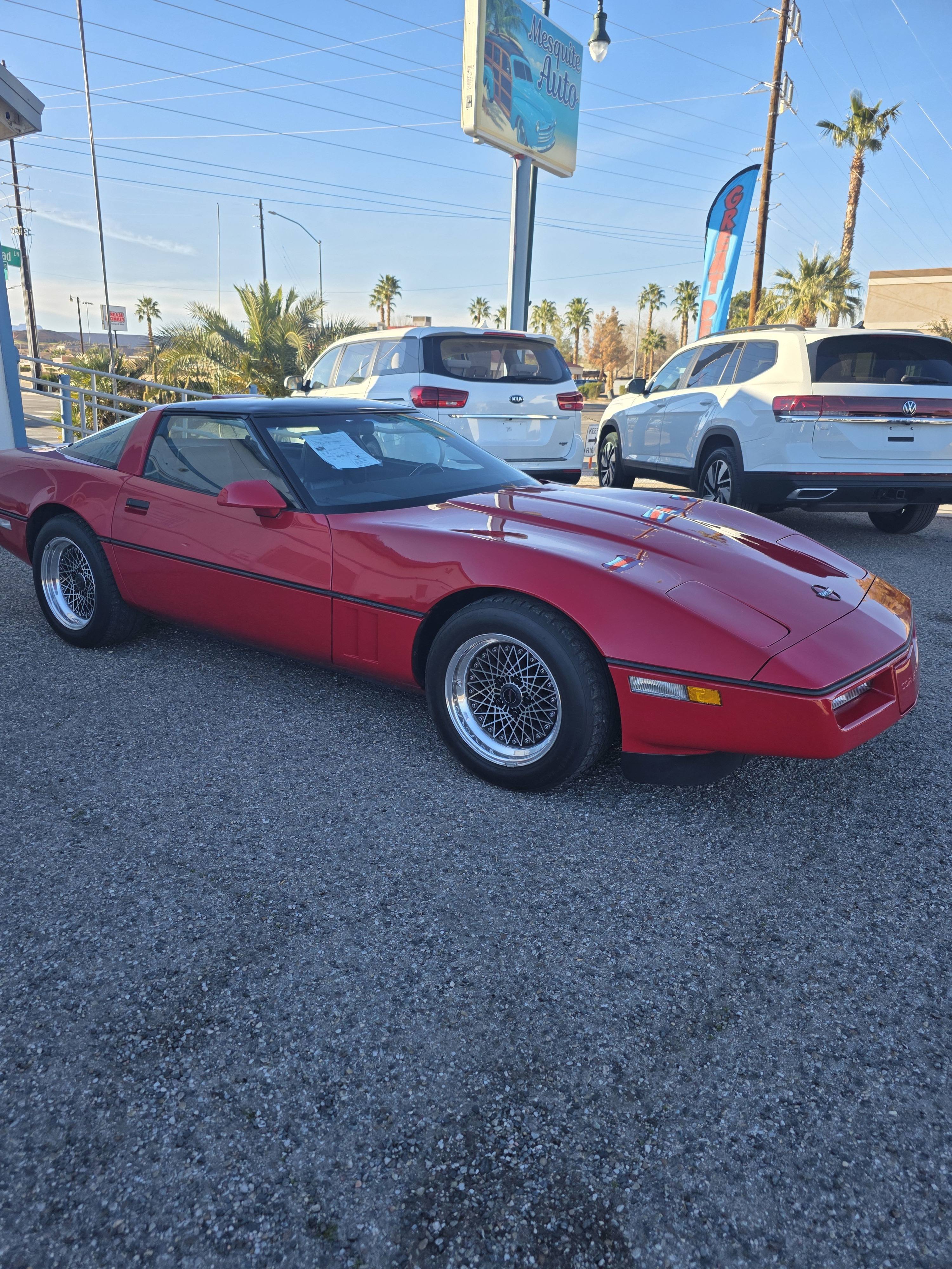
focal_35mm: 23
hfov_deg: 58.9
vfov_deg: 73.9
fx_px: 843
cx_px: 476
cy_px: 634
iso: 80
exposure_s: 1/2198
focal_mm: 6.3
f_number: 1.7
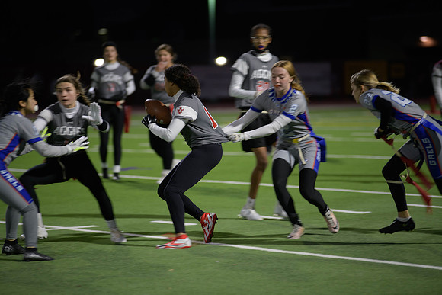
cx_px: 221
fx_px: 2210
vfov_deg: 7.6
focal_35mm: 180
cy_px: 148
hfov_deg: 11.4
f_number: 2.8
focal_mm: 180
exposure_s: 1/200
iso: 720
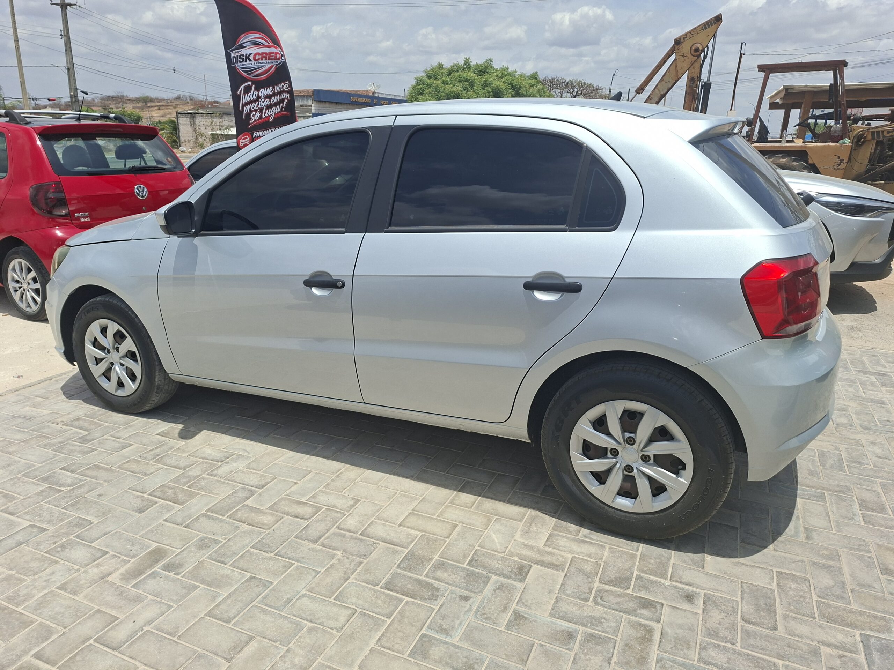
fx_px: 594
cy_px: 335
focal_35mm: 23
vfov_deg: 58.9
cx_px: 447
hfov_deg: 73.9
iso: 50
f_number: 1.8
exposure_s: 1/2770
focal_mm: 5.54
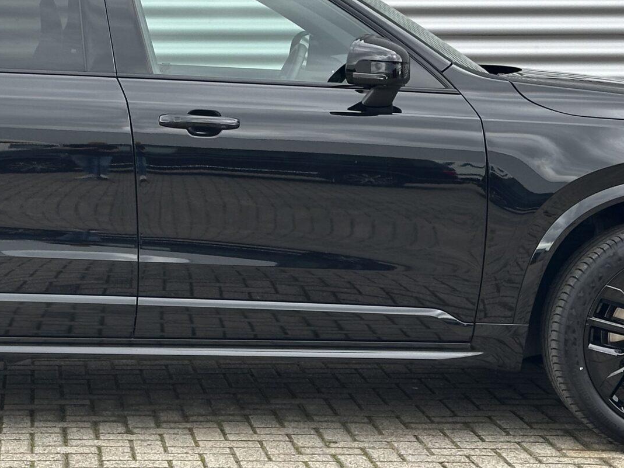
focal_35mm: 115
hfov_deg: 17.0
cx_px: 163
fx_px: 2072
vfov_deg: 12.9
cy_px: 157
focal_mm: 6.86
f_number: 1.78
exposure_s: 1/355
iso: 64
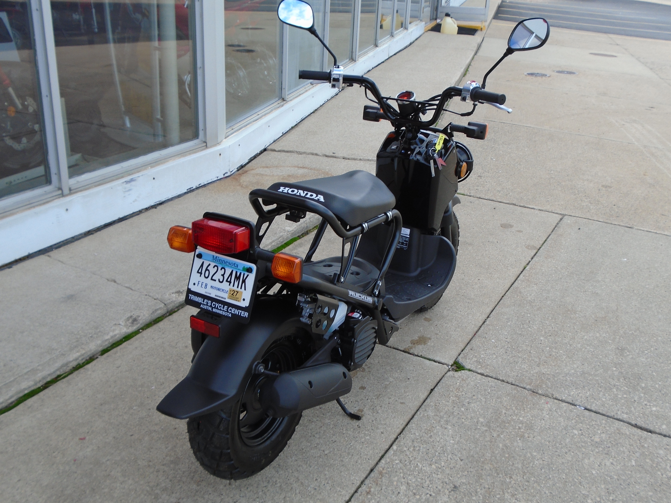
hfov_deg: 51.4
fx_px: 698
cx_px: 336
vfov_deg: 39.7
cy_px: 252
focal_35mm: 36
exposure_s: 1/250
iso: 100
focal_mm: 6.4
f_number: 3.8
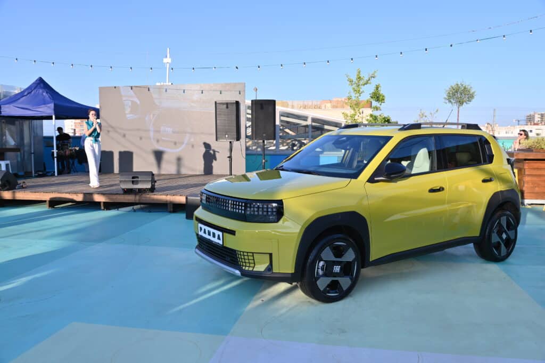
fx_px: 469
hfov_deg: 60.3
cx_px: 272
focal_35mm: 31
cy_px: 182
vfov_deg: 42.3
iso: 200
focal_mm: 31
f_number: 6.3
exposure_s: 1/320
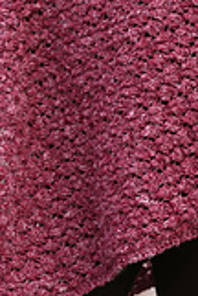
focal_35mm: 440
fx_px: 3614
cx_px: 93
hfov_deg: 3.1
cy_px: -11
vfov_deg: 4.7
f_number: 4
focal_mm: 111
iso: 80
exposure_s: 1/160
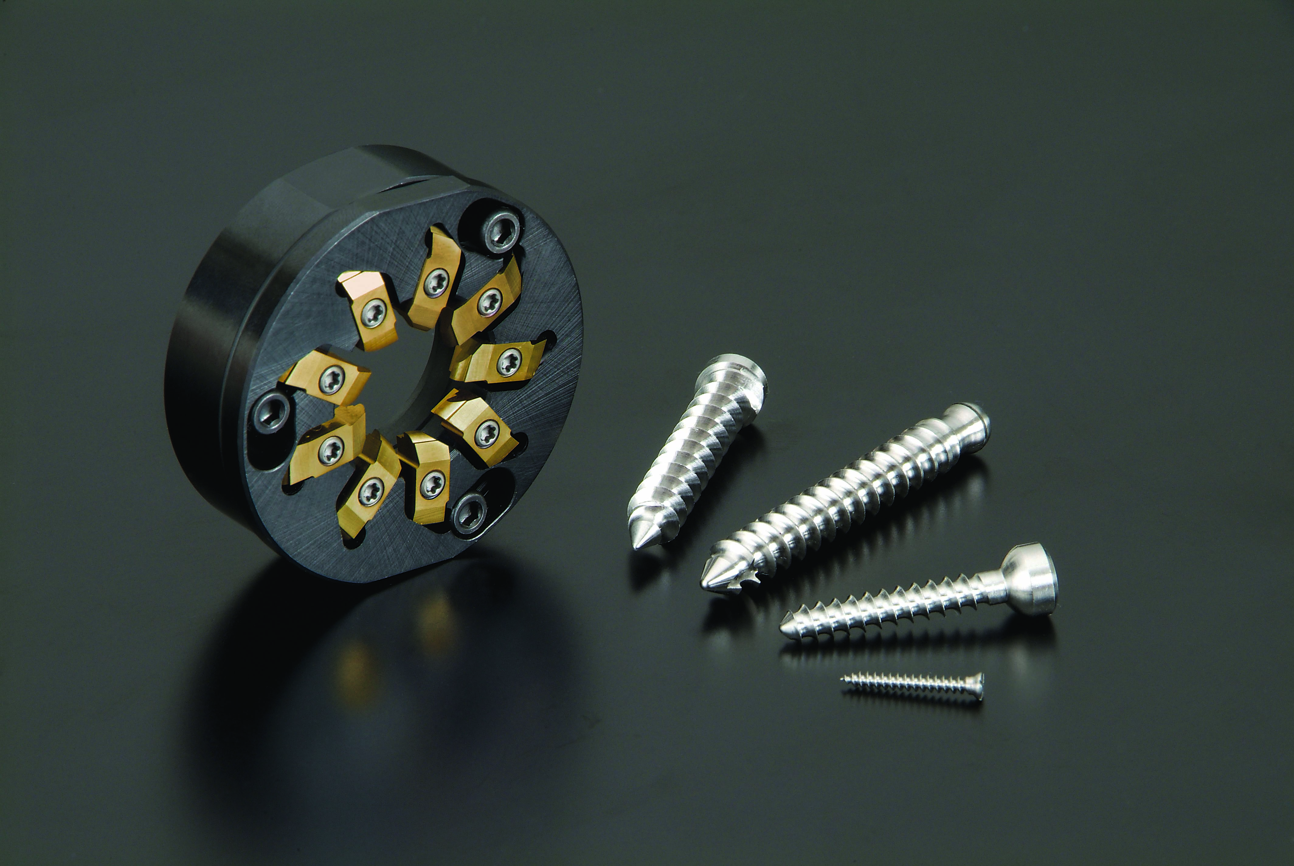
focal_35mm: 263
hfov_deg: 7.8
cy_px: 433
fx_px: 9464
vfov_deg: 5.2
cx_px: 647
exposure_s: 1/60
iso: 200
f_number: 19
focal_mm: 175
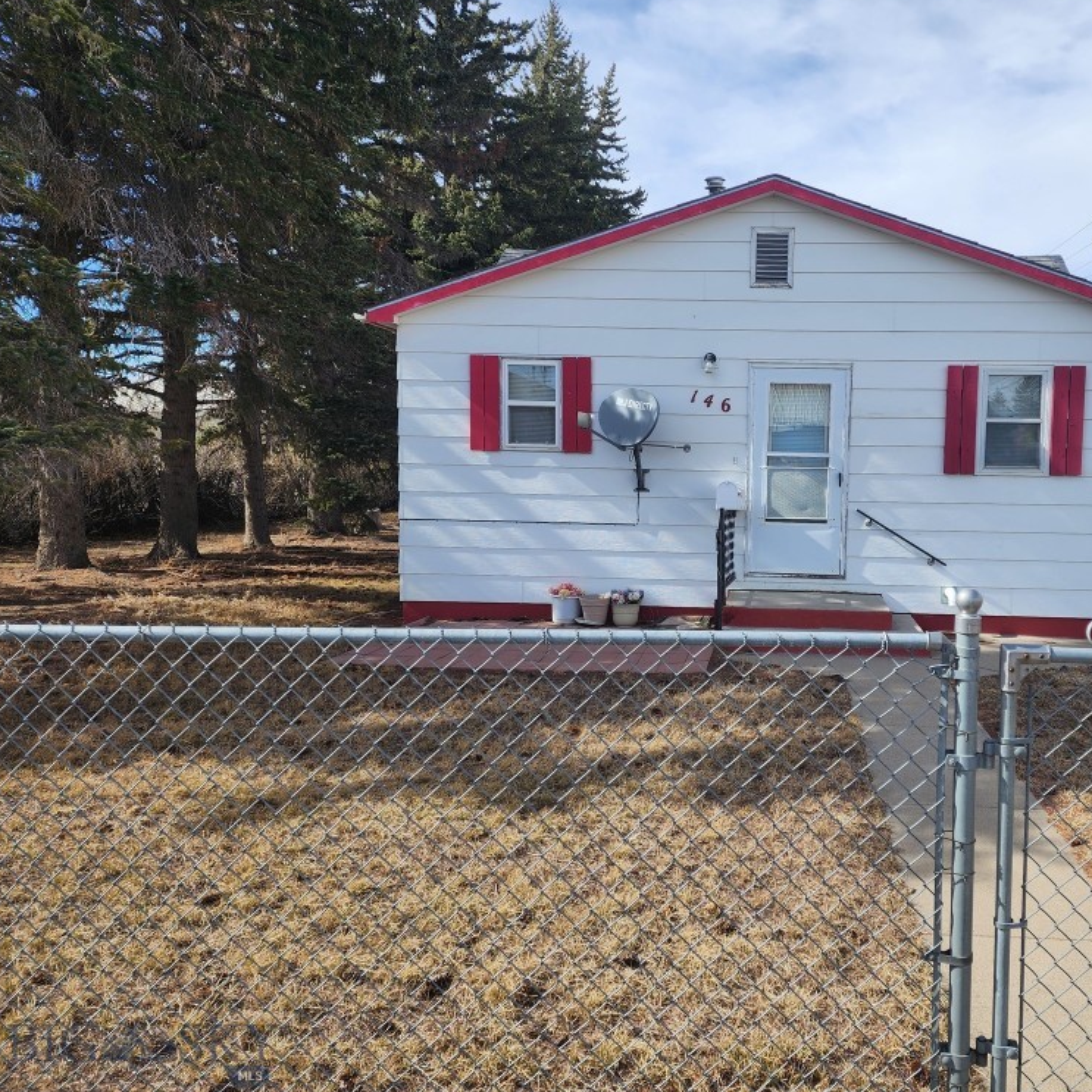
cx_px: 745
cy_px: 542
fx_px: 999
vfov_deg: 57.3
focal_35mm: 28
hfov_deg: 55.9
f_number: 1.8
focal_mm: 6.4
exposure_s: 1/794
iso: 12
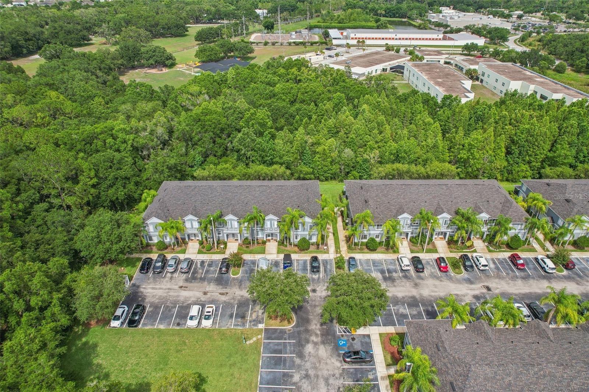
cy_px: 196
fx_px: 360
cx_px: 294
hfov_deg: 78.6
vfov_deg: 57.2
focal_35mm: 22
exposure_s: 1/1250
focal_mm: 8.4
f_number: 2.8
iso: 100
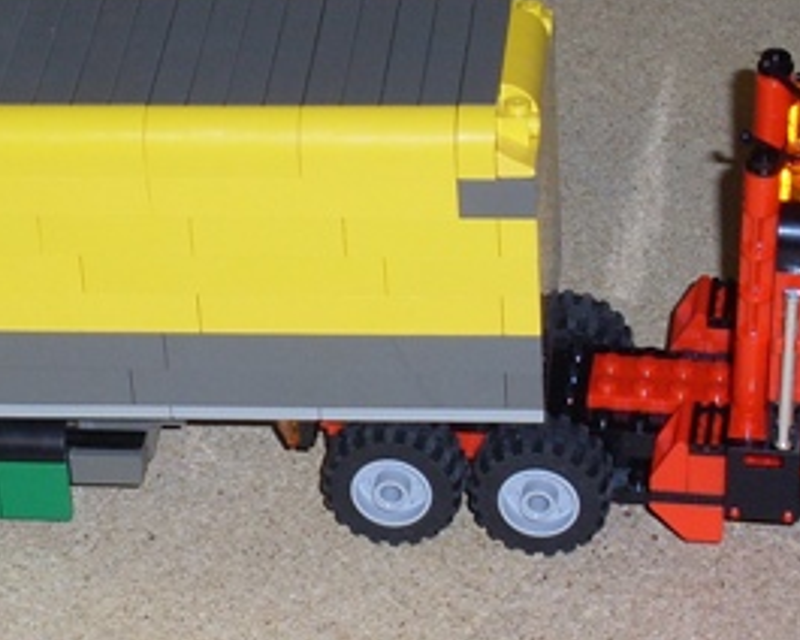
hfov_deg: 10.9
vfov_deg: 8.7
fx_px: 4191
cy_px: 389
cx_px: 323
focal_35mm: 177
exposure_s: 1/60
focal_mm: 9.9
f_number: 3.8
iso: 80
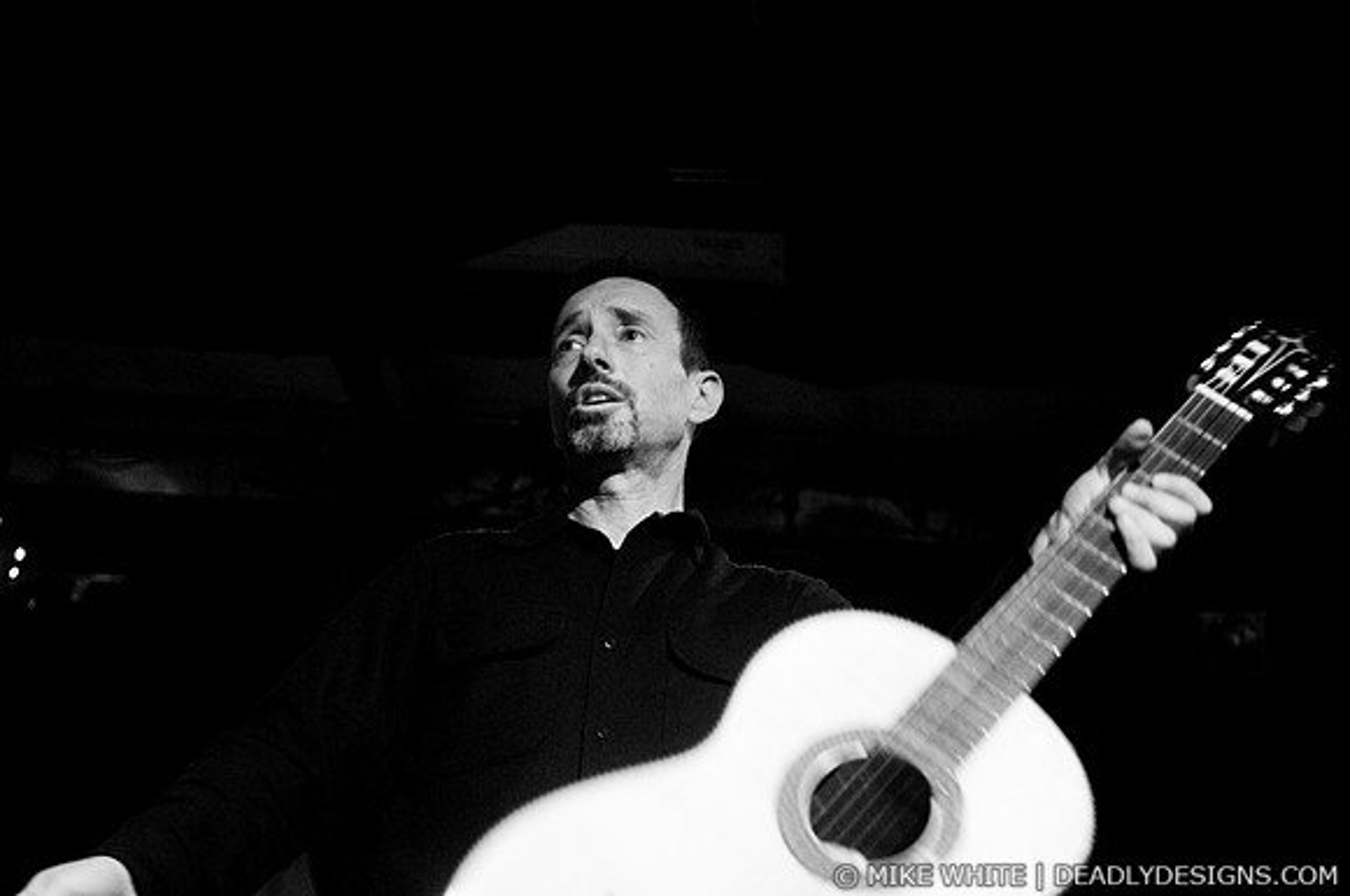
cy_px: 448
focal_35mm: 52
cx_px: 675
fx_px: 1966
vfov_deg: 25.7
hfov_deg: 37.9
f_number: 2.8
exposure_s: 1/60
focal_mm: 35
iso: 800
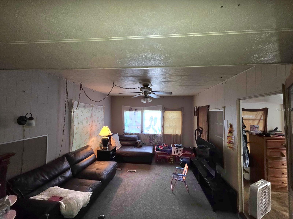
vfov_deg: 89.9
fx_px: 110
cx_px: 146
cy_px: 110
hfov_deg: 106.2
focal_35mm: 13
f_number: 1.9
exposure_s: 1/60.2
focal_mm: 2.2
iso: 50
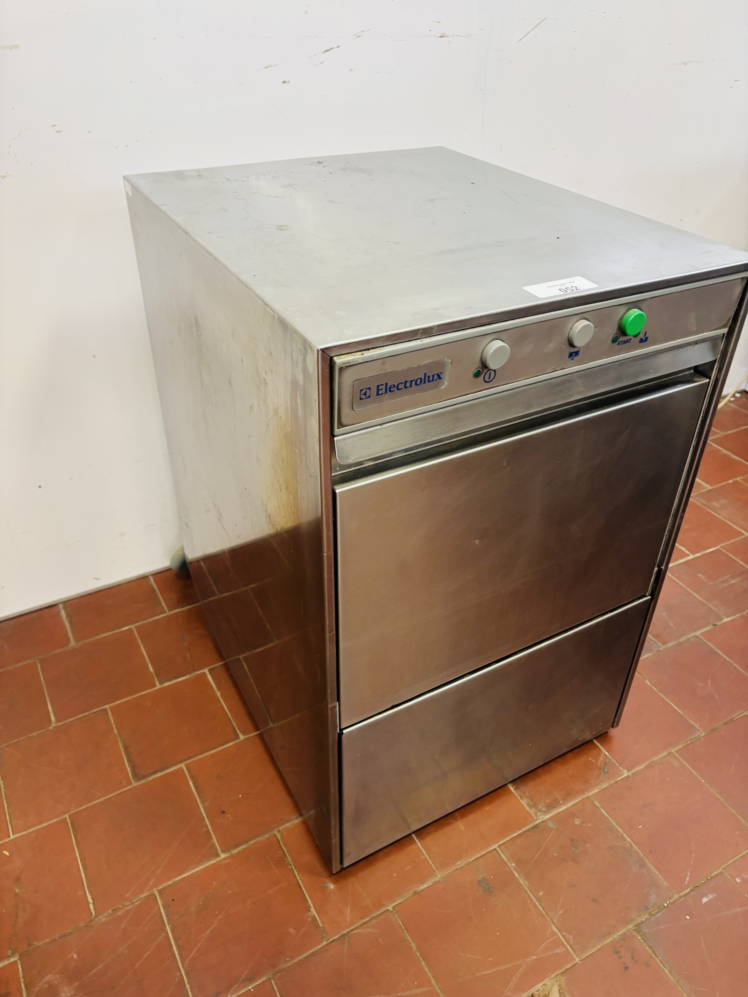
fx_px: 749
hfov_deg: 53.1
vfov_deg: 67.3
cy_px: 498
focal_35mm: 26
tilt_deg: -33.2
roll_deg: +0.9
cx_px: 374
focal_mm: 5.96
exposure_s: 1/50
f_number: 1.6
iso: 160
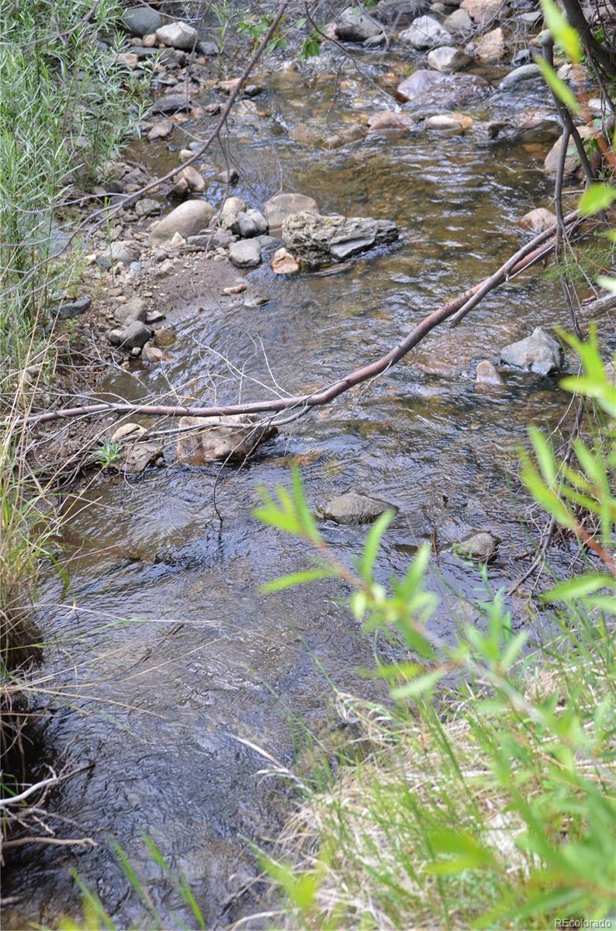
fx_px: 2128
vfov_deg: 24.7
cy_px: 466
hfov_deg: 16.5
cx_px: 308
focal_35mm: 82
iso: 400
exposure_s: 1/100
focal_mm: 55
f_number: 5
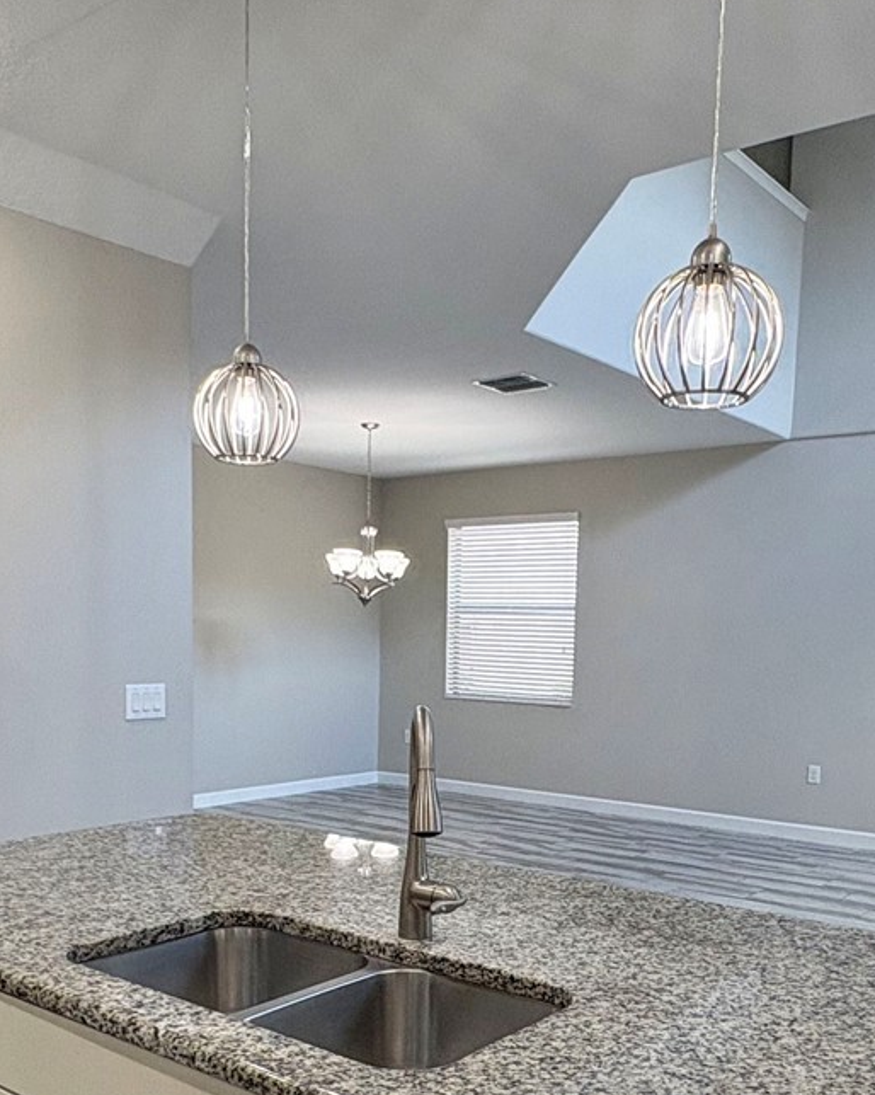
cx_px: 419
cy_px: 753
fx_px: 1101
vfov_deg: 51.6
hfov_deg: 43.3
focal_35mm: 34
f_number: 2.2
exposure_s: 1/120
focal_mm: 2.22
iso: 200
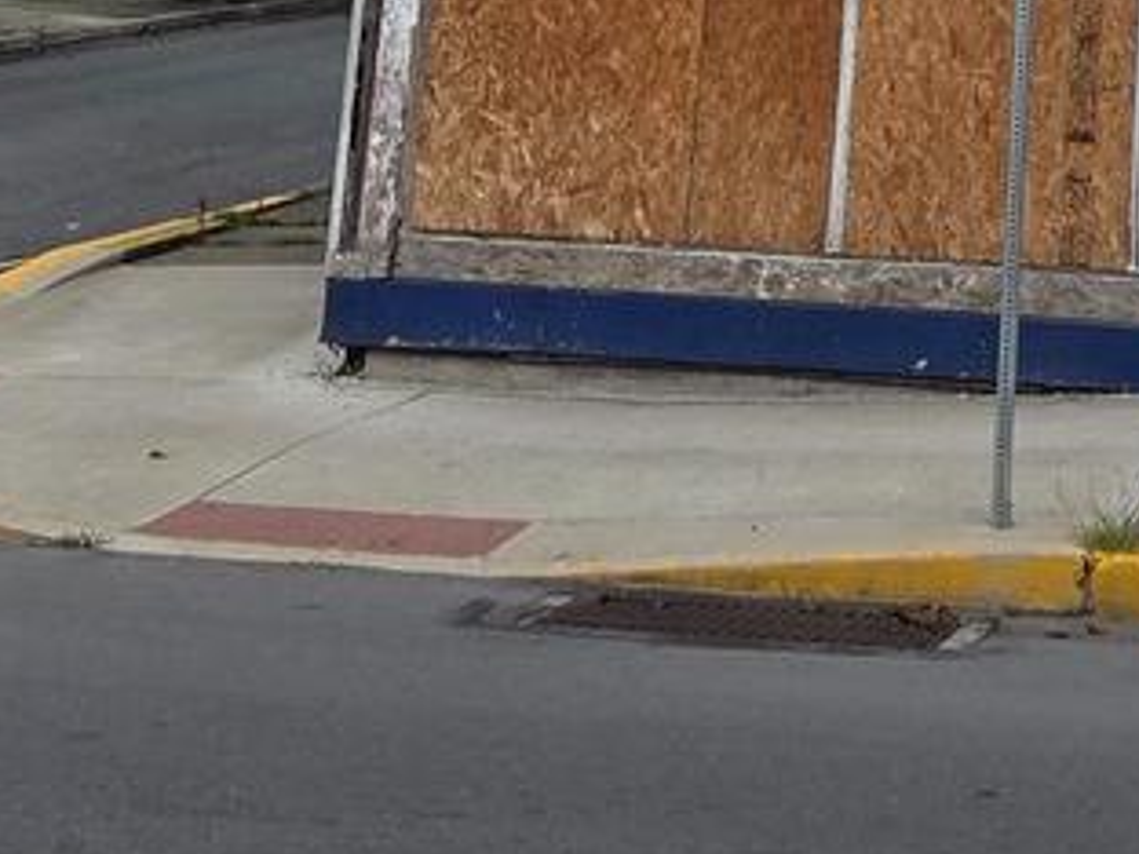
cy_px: -923
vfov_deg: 12.2
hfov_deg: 18.1
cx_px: 1132
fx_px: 3488
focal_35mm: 106
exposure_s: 1/2767
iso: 80
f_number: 1.8
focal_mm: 5.4
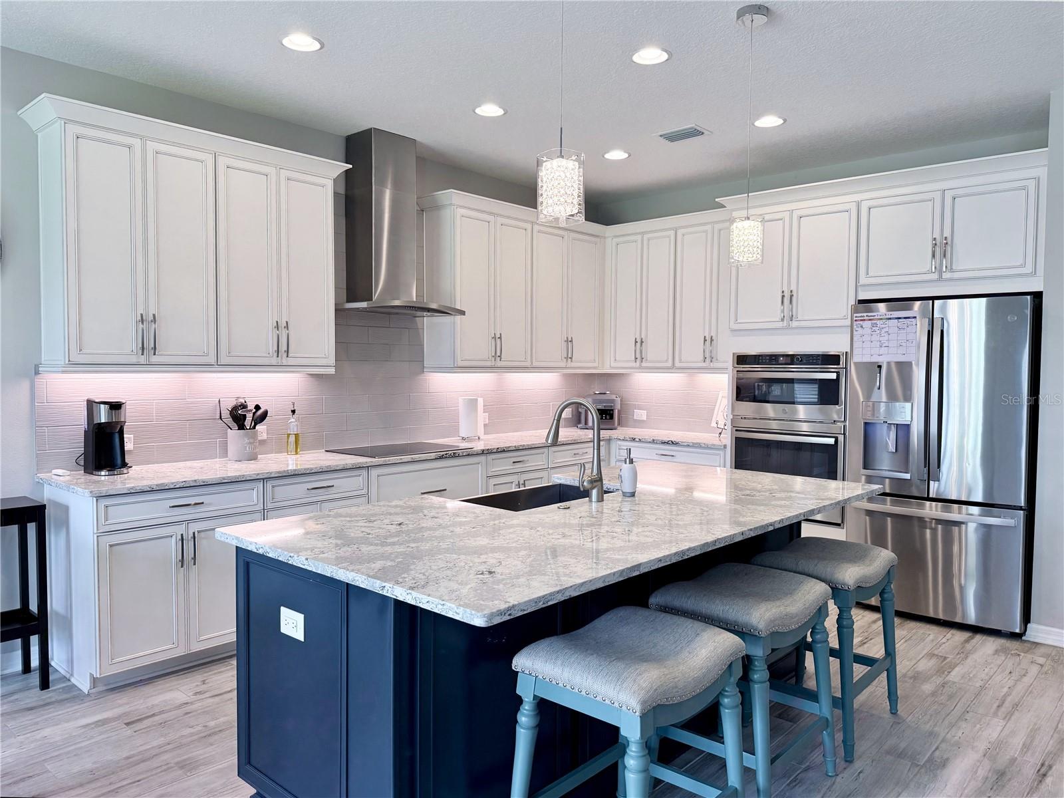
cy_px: 399
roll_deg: +1.1
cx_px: 532
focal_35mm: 24
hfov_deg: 71.6
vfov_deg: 56.8
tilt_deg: -2.1
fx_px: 738
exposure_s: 1/186
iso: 125
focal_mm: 6.76
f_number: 1.78
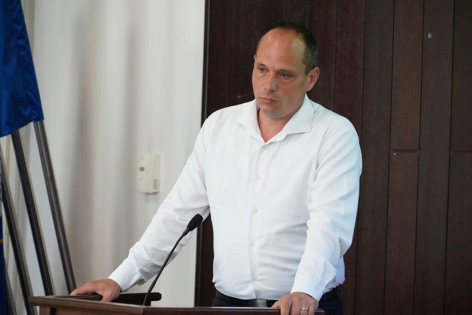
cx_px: 236
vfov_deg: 6.3
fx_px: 2872
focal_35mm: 219
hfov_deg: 9.4
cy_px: 158
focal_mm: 219
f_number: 8
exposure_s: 1/250
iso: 12800
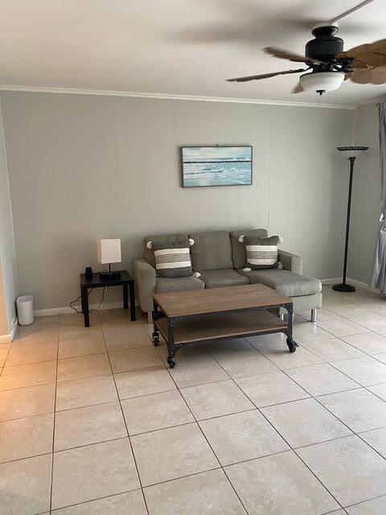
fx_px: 387
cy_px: 258
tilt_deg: -9.1
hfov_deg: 53.1
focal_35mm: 26
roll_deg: +0.3
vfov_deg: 67.3
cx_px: 193
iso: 200
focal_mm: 4.25
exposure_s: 1/60
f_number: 1.8
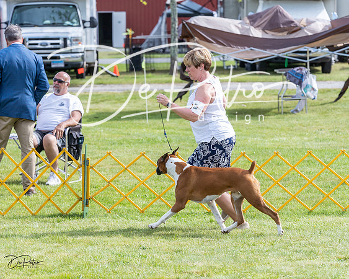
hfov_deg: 11.0
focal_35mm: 175
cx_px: 141
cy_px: 154
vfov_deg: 8.8
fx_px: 1812
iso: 320
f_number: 5.6
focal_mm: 138
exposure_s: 1/1250
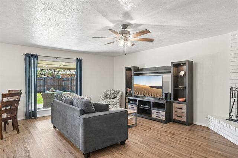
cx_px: 119
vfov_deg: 60.6
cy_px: 79
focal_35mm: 20
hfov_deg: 82.6
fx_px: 135
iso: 400
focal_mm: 20.5
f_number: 8
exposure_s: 1/8
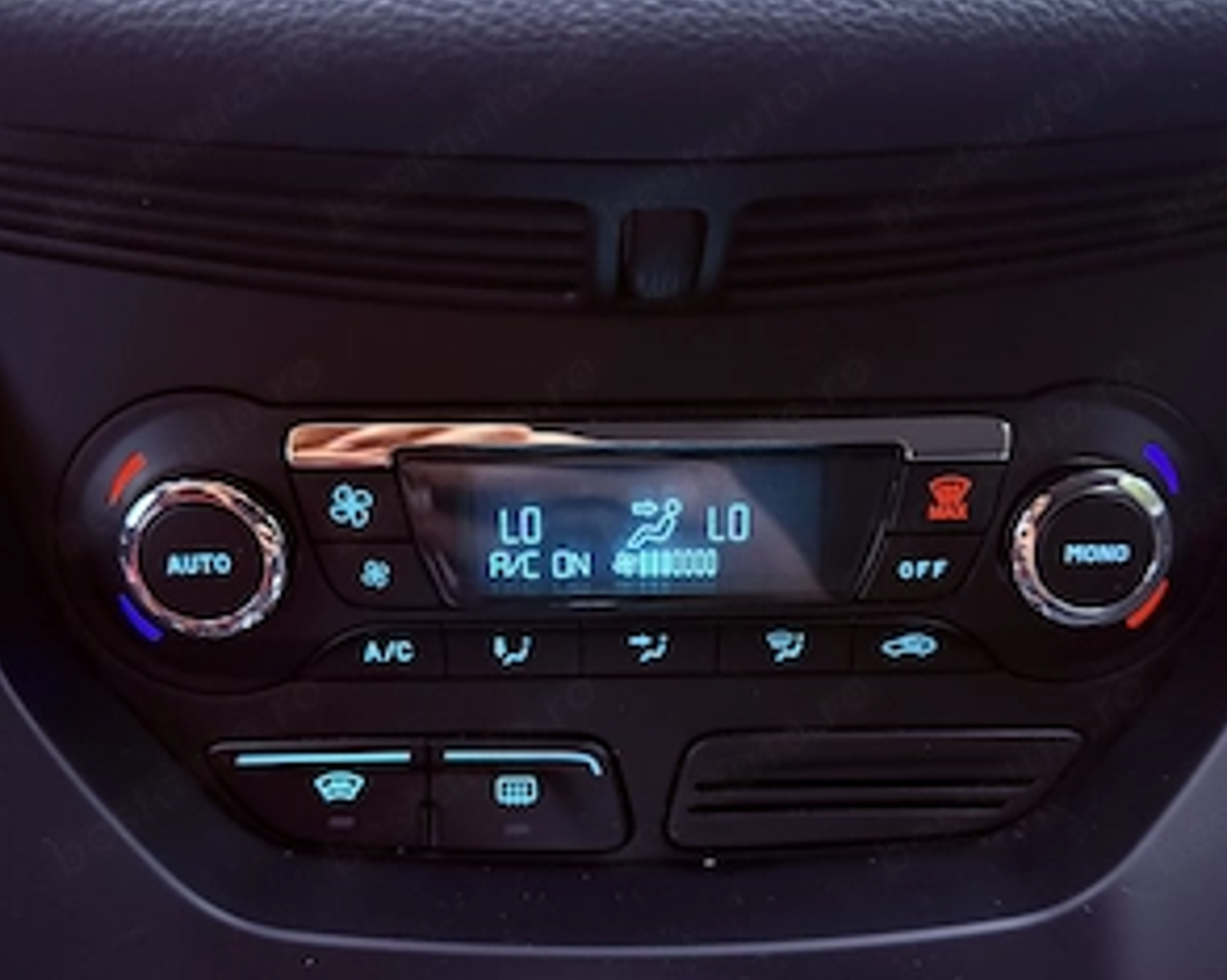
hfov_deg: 55.7
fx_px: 1161
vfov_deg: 45.7
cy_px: 528
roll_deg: -3.8
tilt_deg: -37.2
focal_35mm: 32
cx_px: 624
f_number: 1.78
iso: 1000
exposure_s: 1/25
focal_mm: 6.76
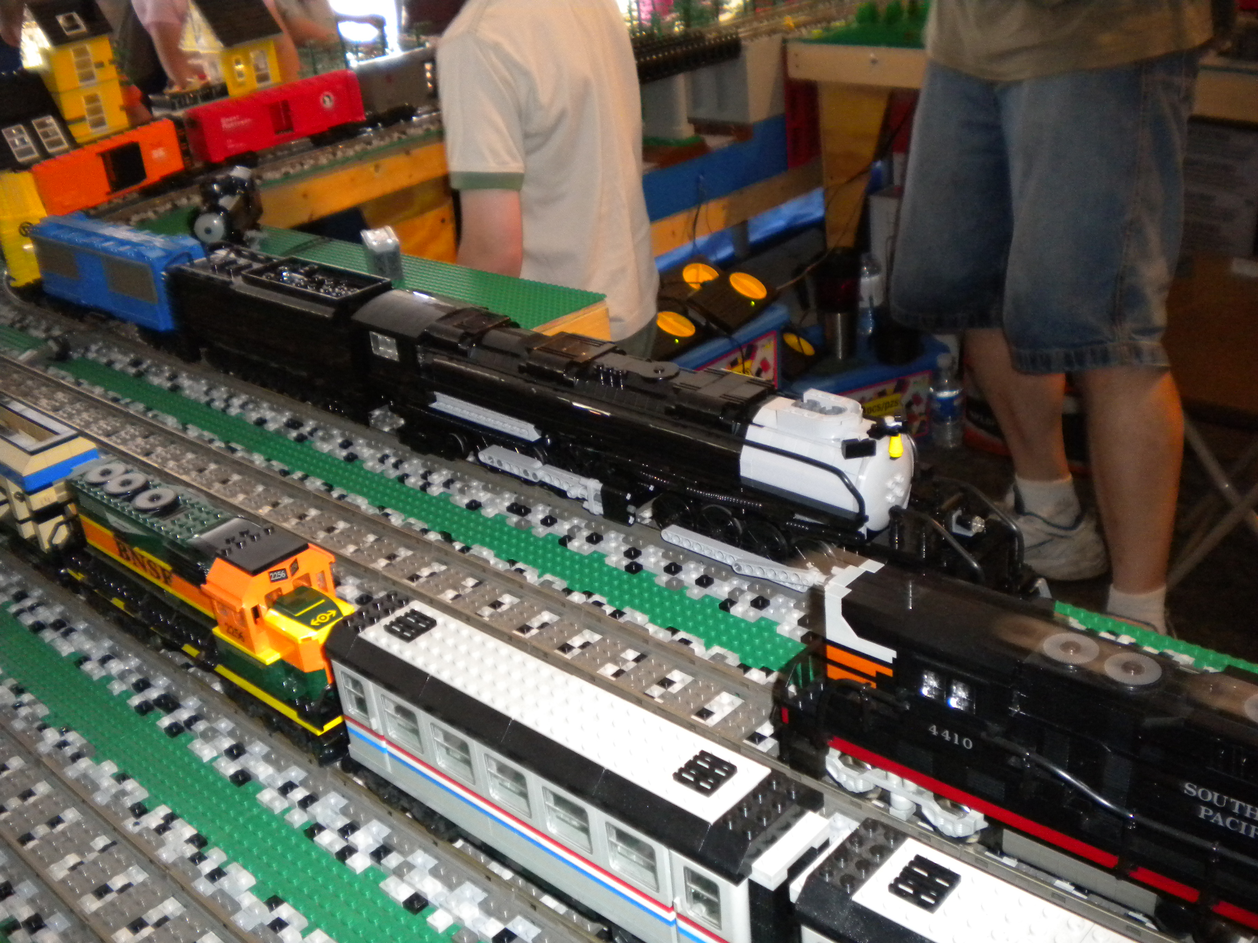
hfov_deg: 52.6
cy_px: 472
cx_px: 629
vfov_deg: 40.7
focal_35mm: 35
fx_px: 1272
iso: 400
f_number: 3.1
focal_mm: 6.3
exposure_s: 1/30
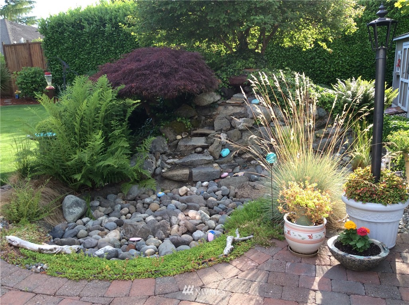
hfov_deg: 56.9
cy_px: 152
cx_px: 204
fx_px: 377
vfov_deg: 44.0
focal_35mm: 32
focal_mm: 3.3
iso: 32
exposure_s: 1/225
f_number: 2.4
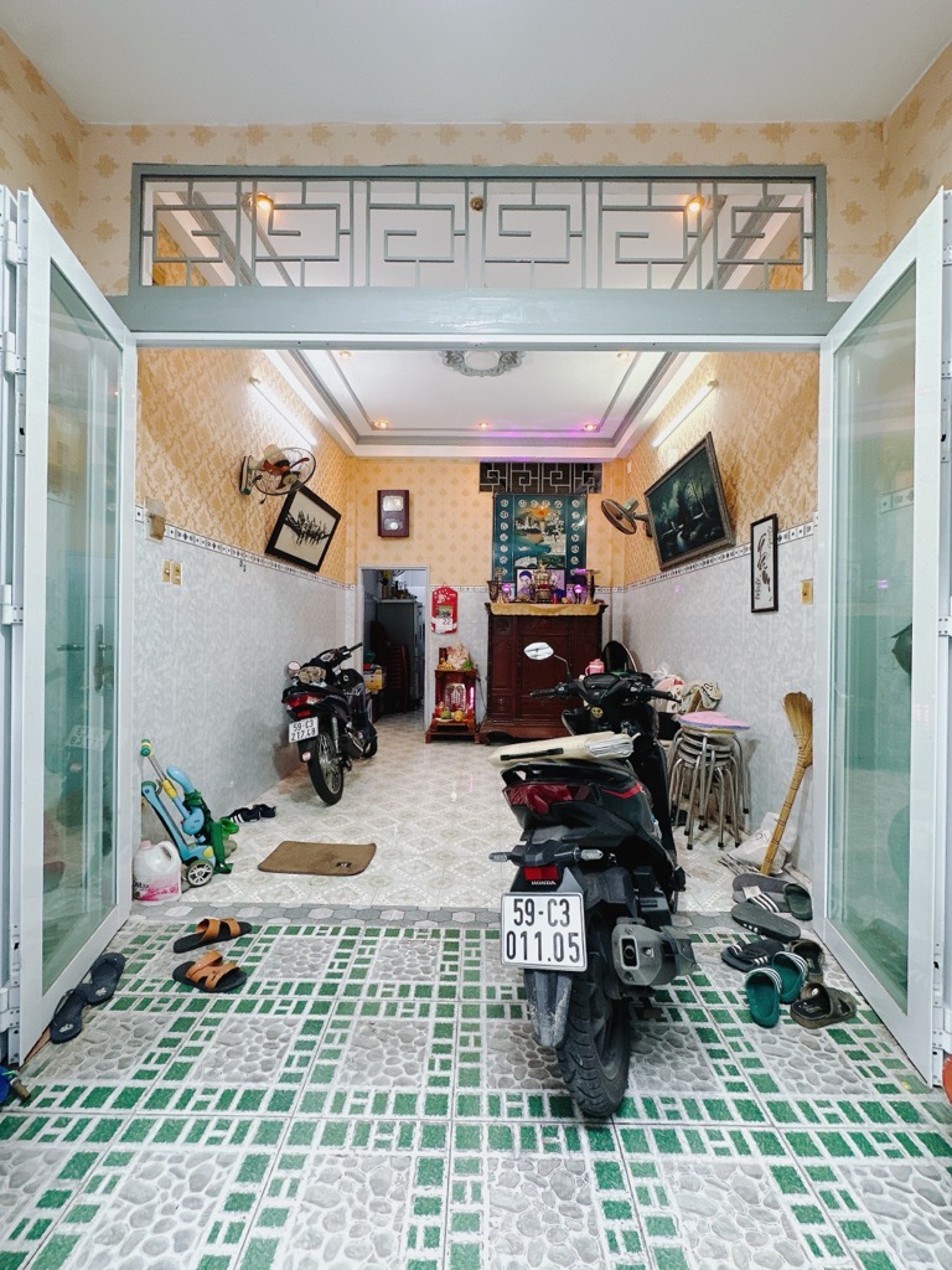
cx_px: 476
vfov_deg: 102.1
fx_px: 513
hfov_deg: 85.7
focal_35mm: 14
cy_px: 635
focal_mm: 2.22
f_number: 2.2
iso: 320
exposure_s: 1/50
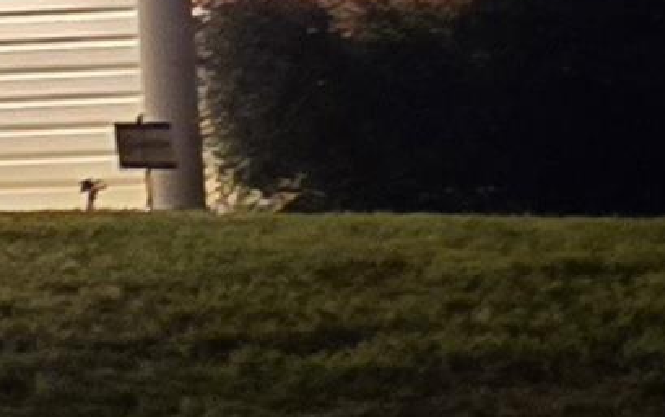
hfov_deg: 11.8
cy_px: -568
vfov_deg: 7.7
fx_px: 2865
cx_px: -667
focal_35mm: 158
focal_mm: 5.4
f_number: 1.8
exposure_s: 1/15
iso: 1250
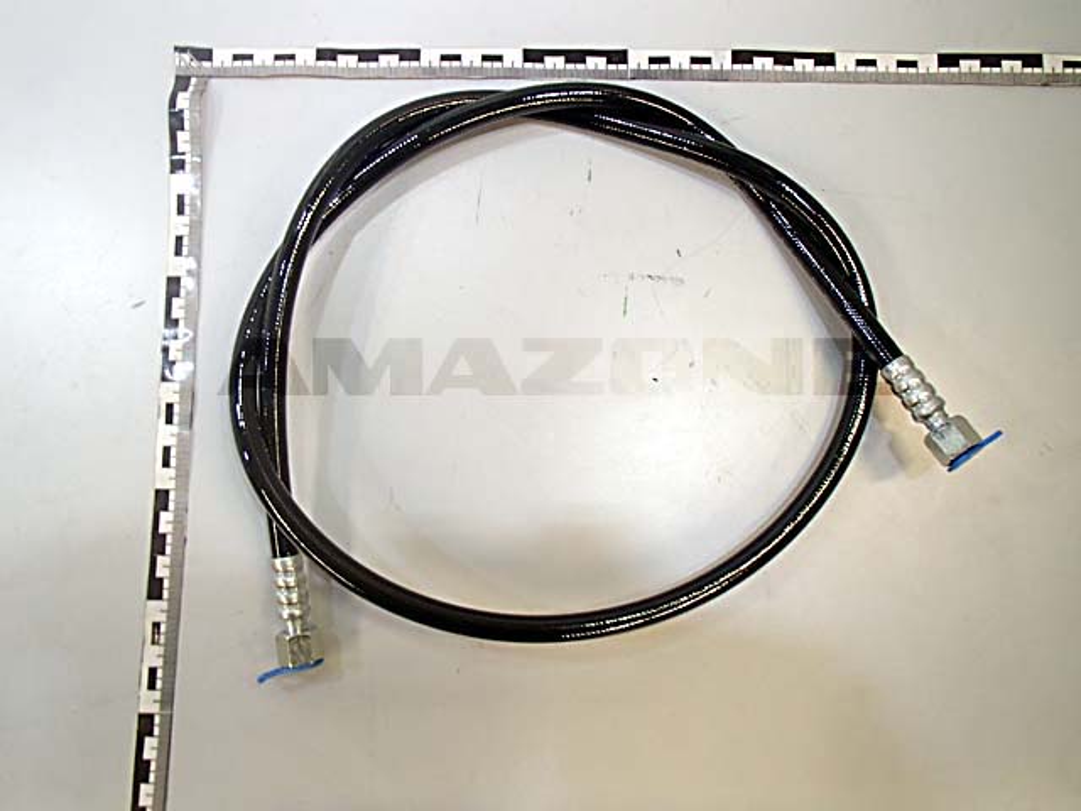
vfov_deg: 46.8
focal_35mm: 30
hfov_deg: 60.0
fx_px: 937
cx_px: 540
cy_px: 406
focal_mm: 5.4
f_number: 4.1
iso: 400
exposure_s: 1/25
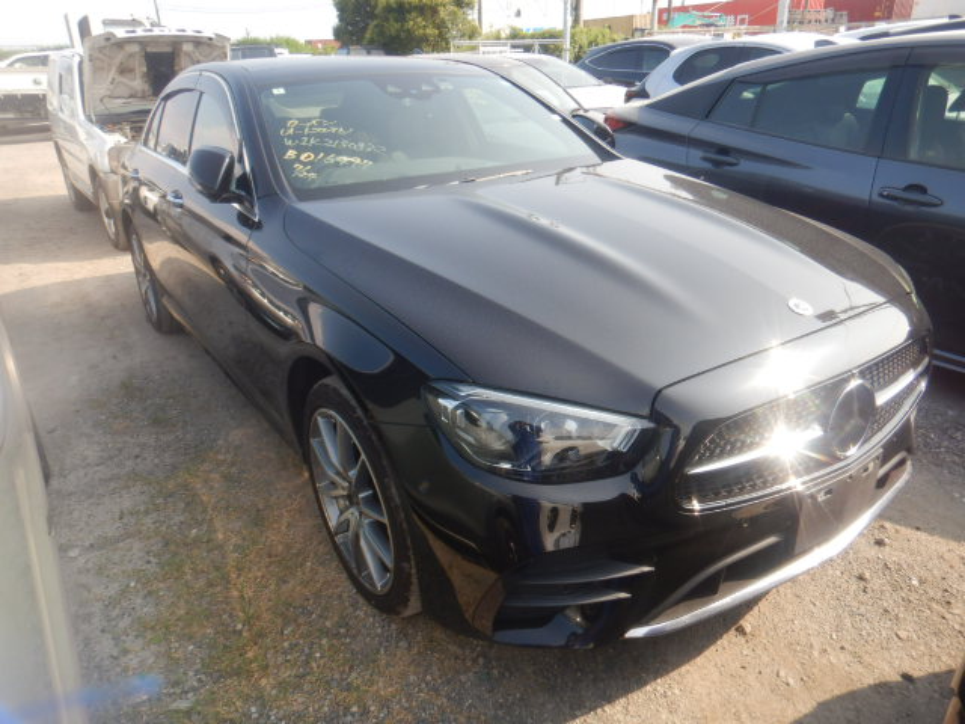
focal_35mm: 24
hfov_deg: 71.6
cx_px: 482
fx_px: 669
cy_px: 362
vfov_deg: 56.8
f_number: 2.8
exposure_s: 1/100
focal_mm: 4.3
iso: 125
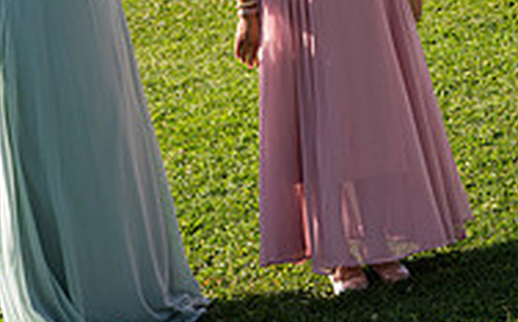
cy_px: -103
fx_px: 2129
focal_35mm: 151
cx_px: 692
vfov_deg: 8.5
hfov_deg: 13.3
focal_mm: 48
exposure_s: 1/800
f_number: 5
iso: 250
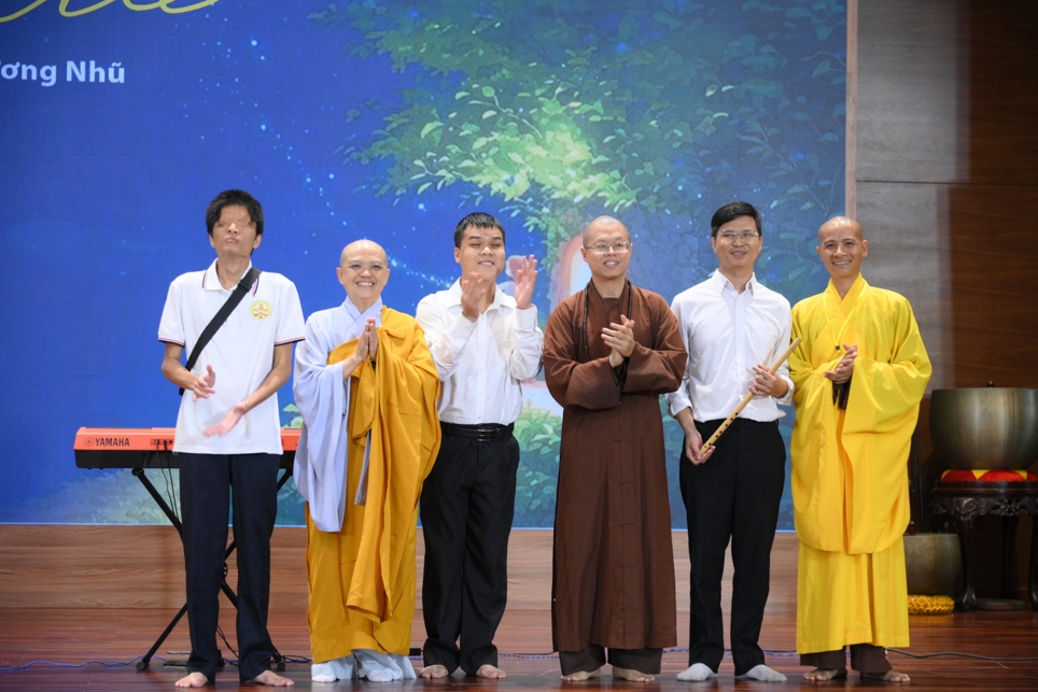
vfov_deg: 17.3
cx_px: 514
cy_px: 348
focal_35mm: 79
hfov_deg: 25.7
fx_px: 2278
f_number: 4
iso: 3200
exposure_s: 1/100
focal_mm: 78
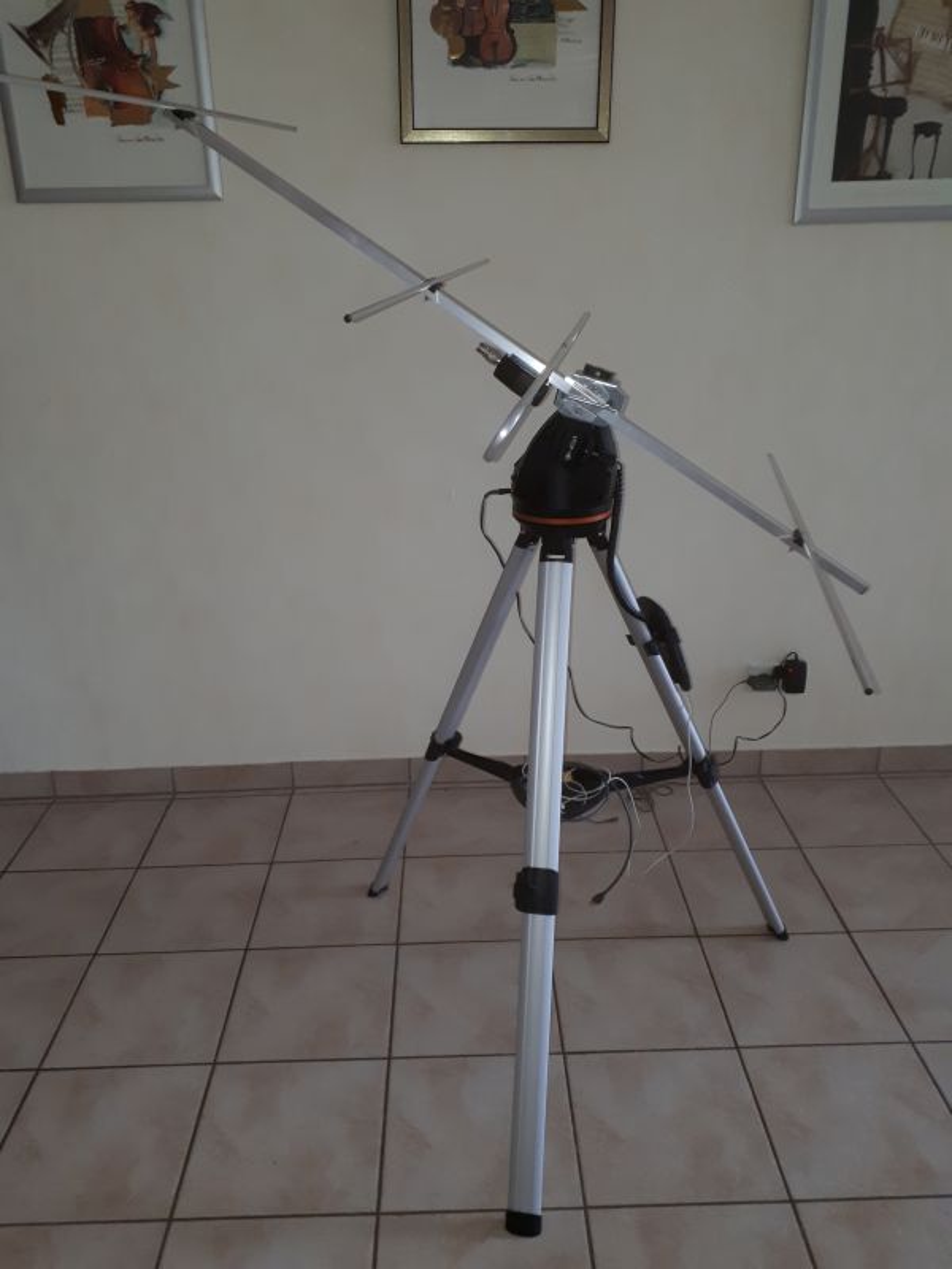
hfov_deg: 51.4
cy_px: 634
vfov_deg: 65.3
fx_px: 990
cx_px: 476
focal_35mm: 27
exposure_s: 1/33
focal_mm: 3.6
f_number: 1.9
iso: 160
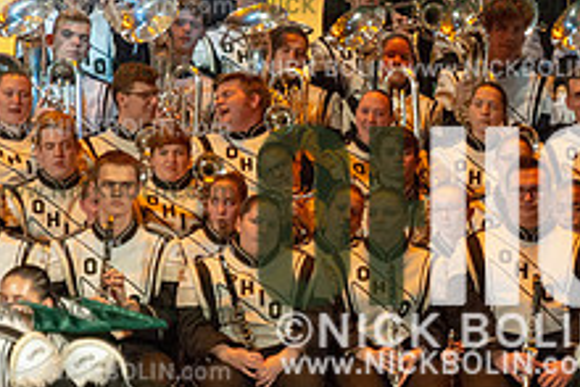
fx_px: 8915
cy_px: 250
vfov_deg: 2.5
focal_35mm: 553
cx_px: 443
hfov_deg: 3.7
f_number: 5.6
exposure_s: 1/320
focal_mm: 210
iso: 8000
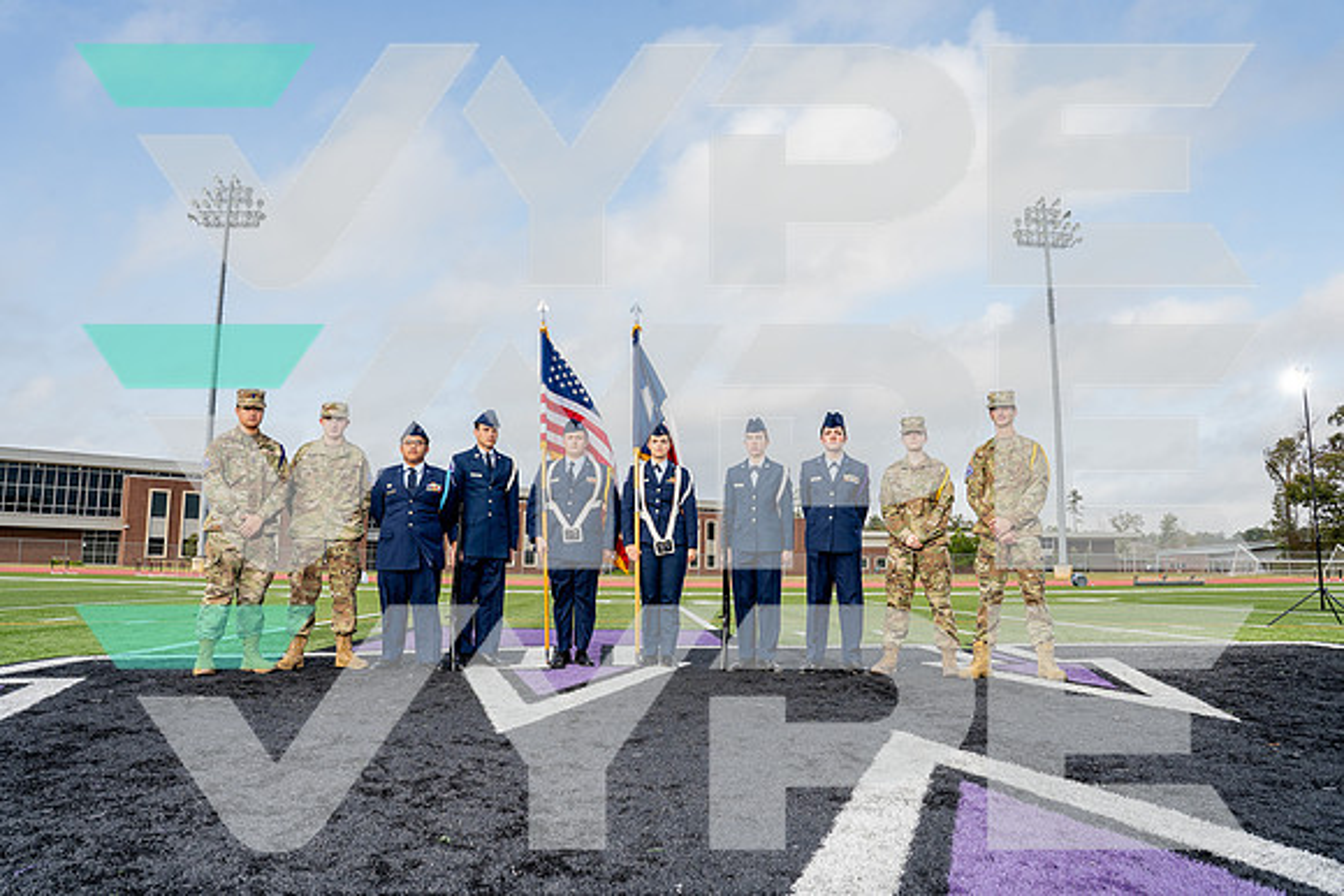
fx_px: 896
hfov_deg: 73.7
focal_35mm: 24
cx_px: 672
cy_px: 448
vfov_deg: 53.2
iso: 320
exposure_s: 1/250
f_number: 8
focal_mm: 24
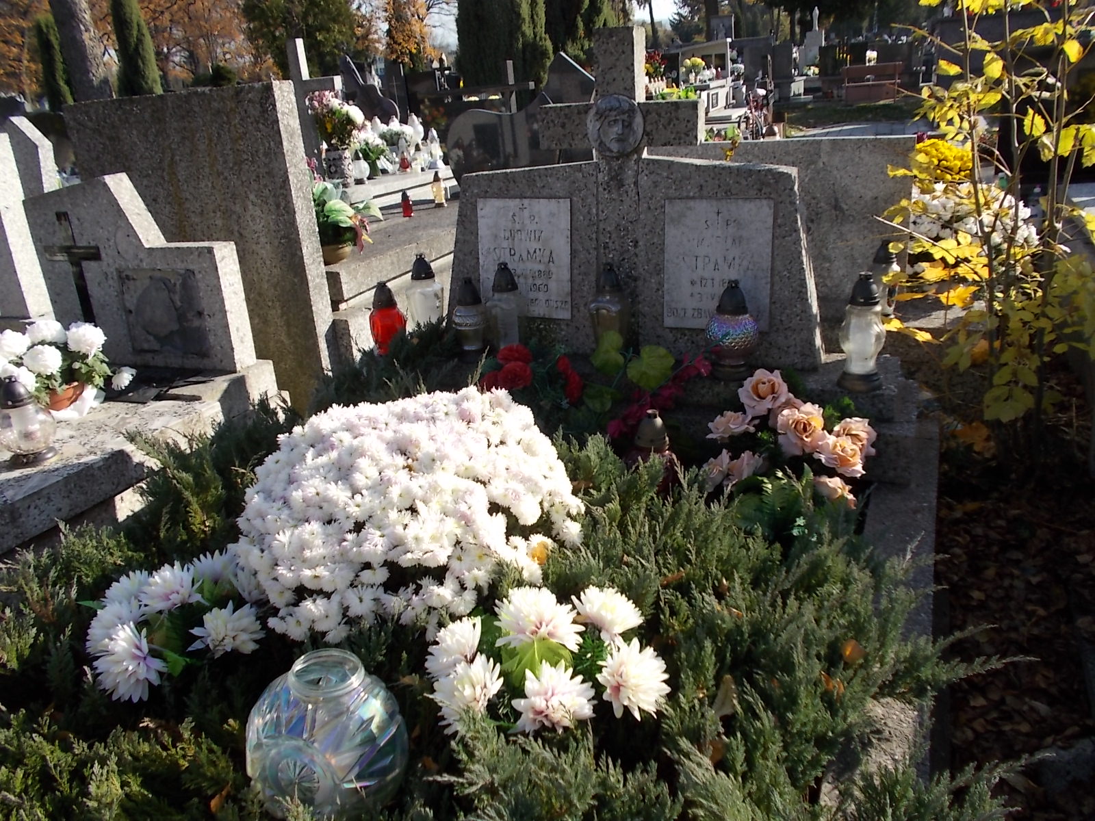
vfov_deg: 46.8
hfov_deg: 60.0
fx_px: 949
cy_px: 410
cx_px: 548
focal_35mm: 30
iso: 80
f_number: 8.6
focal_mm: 5.3
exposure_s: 1/80
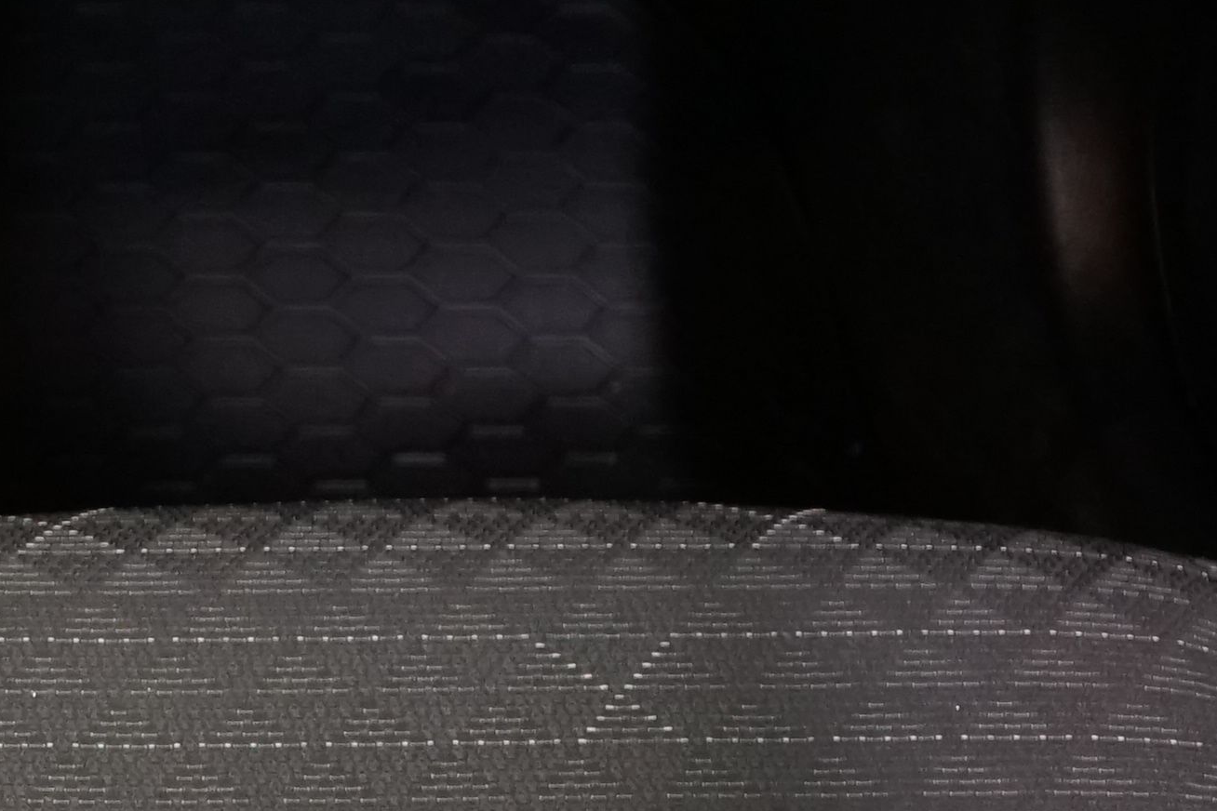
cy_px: -245
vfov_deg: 10.1
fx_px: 4496
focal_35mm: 133
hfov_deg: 13.7
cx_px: -980
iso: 2000
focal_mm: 29
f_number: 5
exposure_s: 1/20
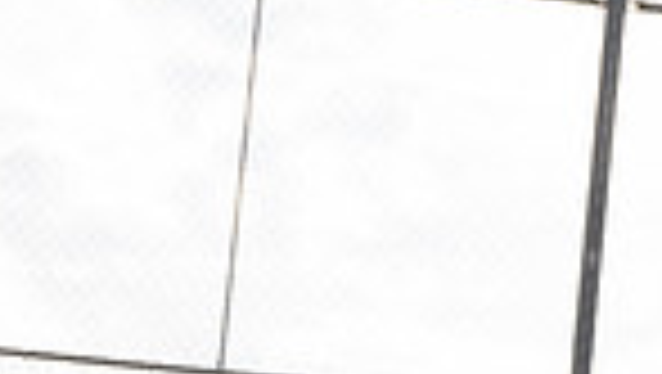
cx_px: 446
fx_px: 2425
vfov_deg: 8.0
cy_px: 960
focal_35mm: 138
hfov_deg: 15.5
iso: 125
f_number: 8
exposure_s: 1/200
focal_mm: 43
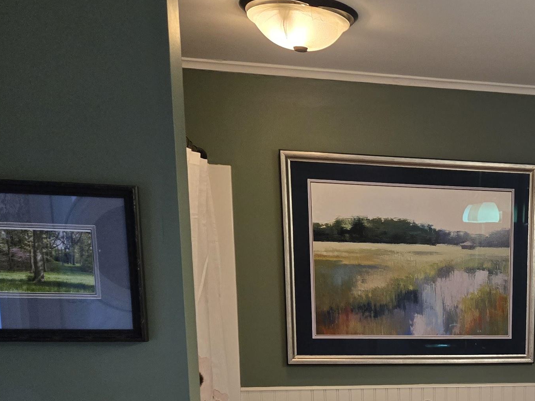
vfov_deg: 26.5
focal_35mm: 52
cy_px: 401
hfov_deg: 33.3
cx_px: 549
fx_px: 804
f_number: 1.8
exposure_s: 1/120
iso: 500
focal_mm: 5.4
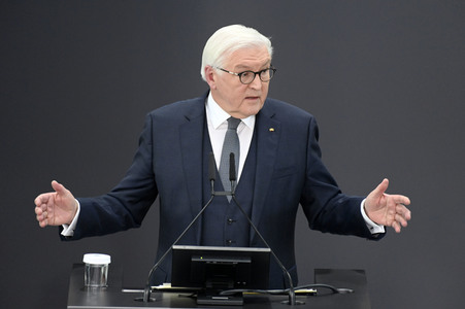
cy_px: 154
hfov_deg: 4.5
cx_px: 232
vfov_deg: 3.0
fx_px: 5937
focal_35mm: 460
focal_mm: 460
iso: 8000
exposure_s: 1/400
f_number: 5.6
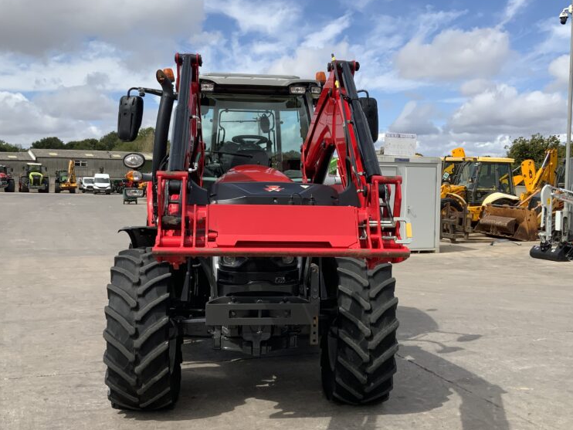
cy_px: 223
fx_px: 662
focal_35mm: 40
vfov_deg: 36.0
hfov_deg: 46.8
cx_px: 306
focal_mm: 3
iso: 20
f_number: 1.8
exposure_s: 1/2959
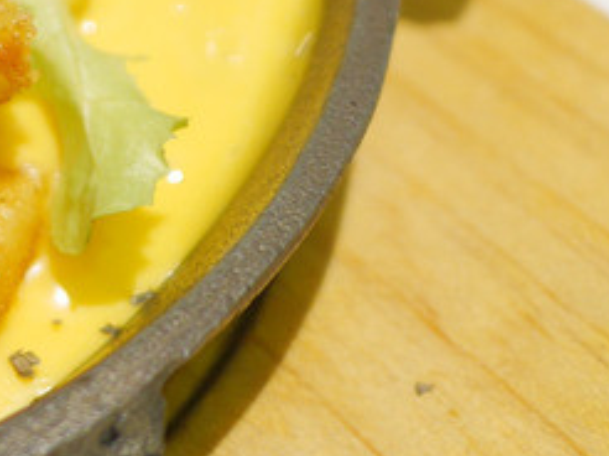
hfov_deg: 14.4
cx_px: -458
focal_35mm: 122
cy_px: -176
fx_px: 2144
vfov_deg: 11.7
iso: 320
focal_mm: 15
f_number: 1.7
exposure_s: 1/60
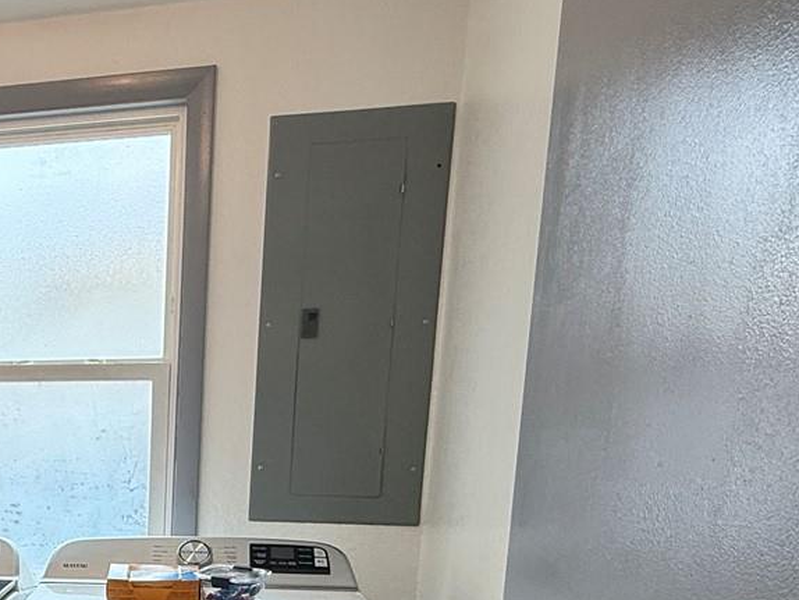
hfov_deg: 41.6
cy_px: 582
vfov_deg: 34.0
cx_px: 0
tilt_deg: -9.4
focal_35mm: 39
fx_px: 901
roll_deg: -0.6
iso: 160
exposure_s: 1/120
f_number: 2.2
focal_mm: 2.22
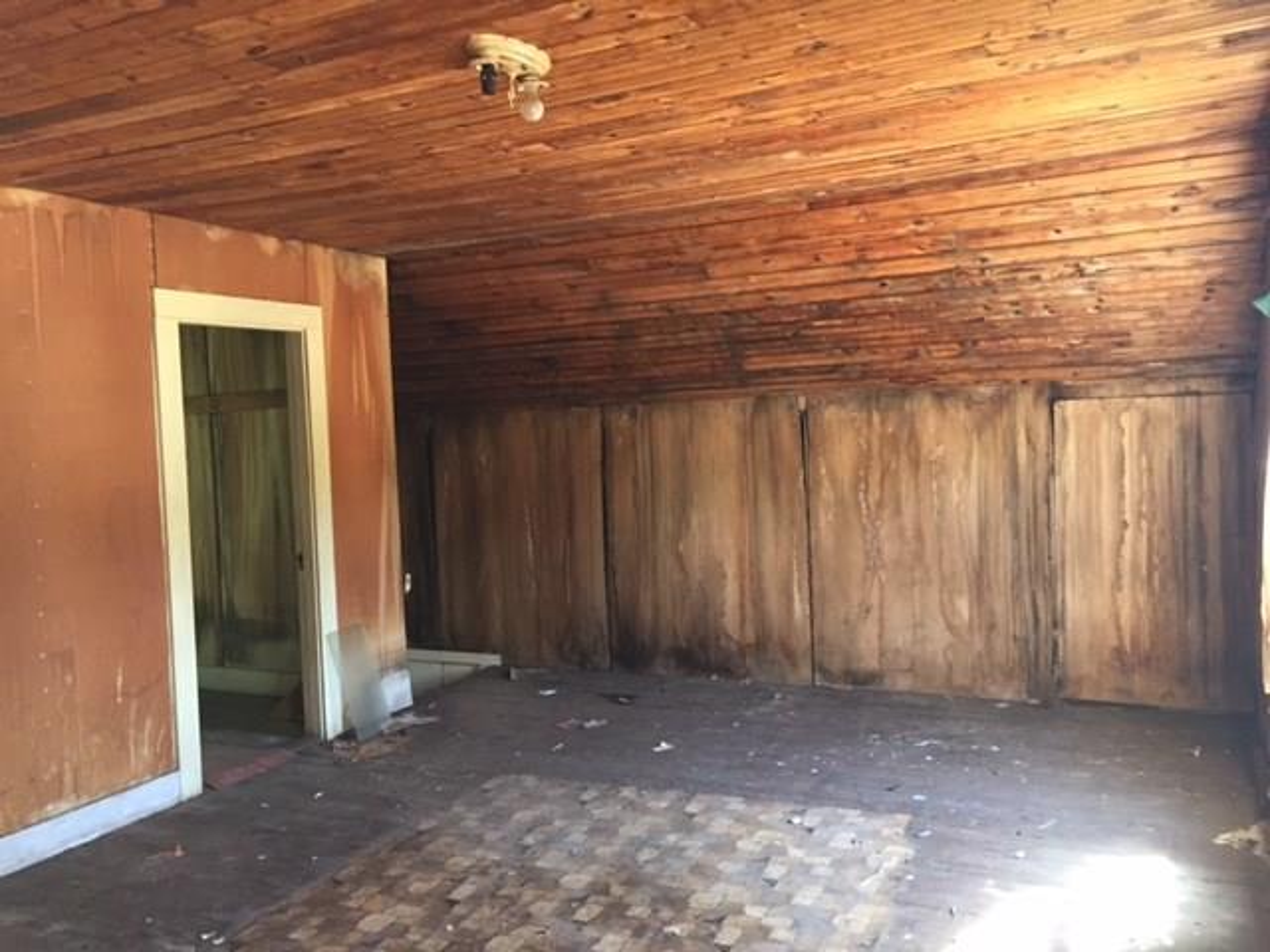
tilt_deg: +1.5
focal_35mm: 29
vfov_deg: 48.2
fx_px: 1064
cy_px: 476
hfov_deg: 61.7
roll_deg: +2.4
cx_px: 635
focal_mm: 4.15
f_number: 2.2
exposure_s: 1/30
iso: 160
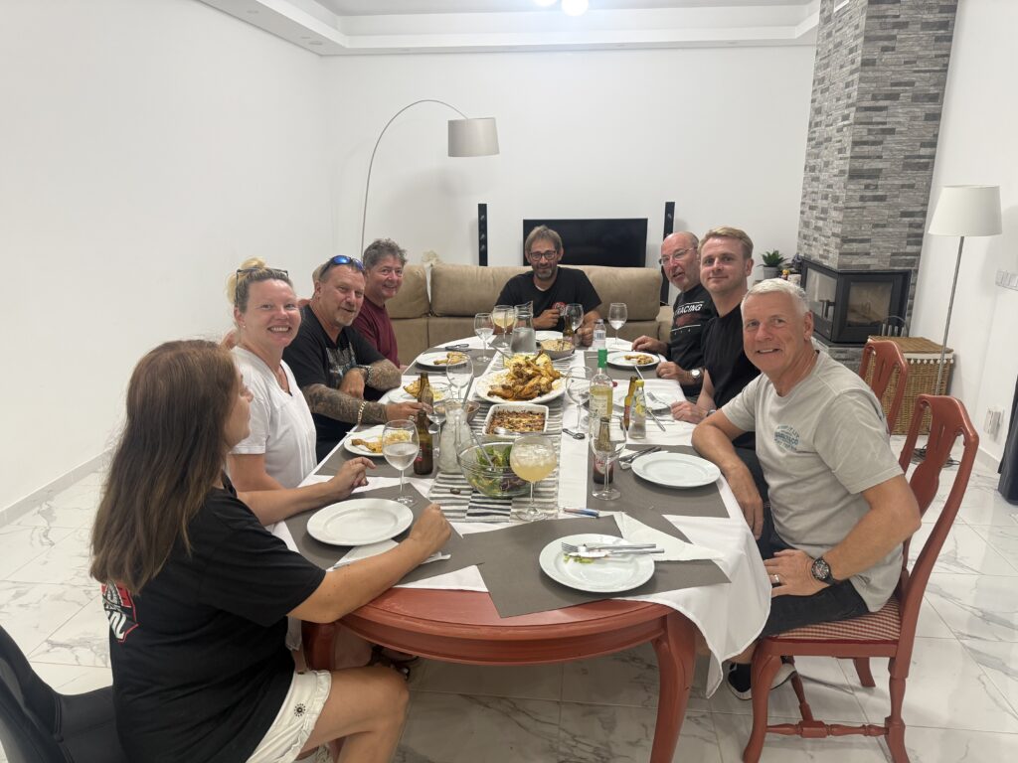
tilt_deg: -15.1
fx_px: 706
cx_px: 509
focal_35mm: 24
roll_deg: +0.7
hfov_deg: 71.6
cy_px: 382
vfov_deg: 56.8
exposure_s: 1/50
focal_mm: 6.76
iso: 200
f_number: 1.78
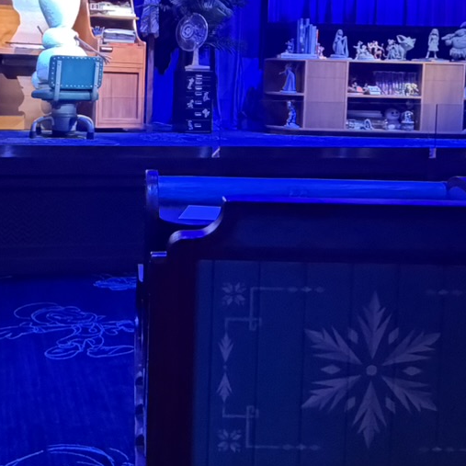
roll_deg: -1.2
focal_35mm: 50
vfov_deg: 33.5
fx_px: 762
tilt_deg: -3.8
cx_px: 149
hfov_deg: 33.7
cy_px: 131
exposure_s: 1/28
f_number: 2.2
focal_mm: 2.22
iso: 3200
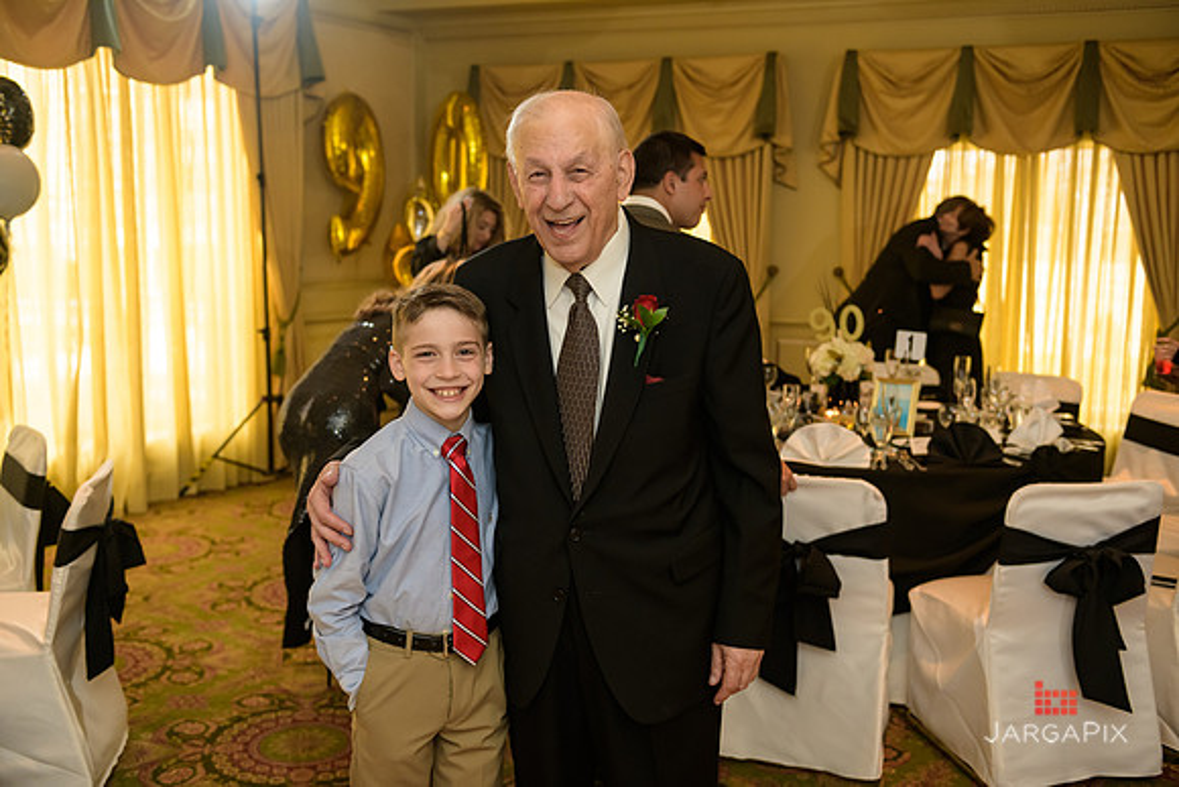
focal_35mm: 35
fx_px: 1146
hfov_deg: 54.4
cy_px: 394
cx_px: 590
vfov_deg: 37.9
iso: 1000
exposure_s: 1/125
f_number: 3.2
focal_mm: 35
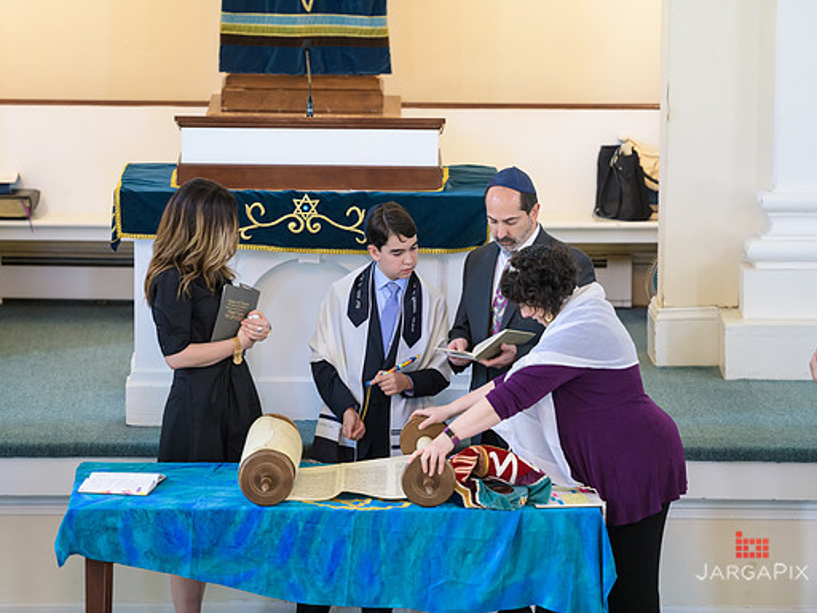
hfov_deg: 10.1
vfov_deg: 7.6
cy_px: 306
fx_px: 4626
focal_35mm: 196
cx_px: 386
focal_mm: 180
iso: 1250
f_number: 3.2
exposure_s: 1/125
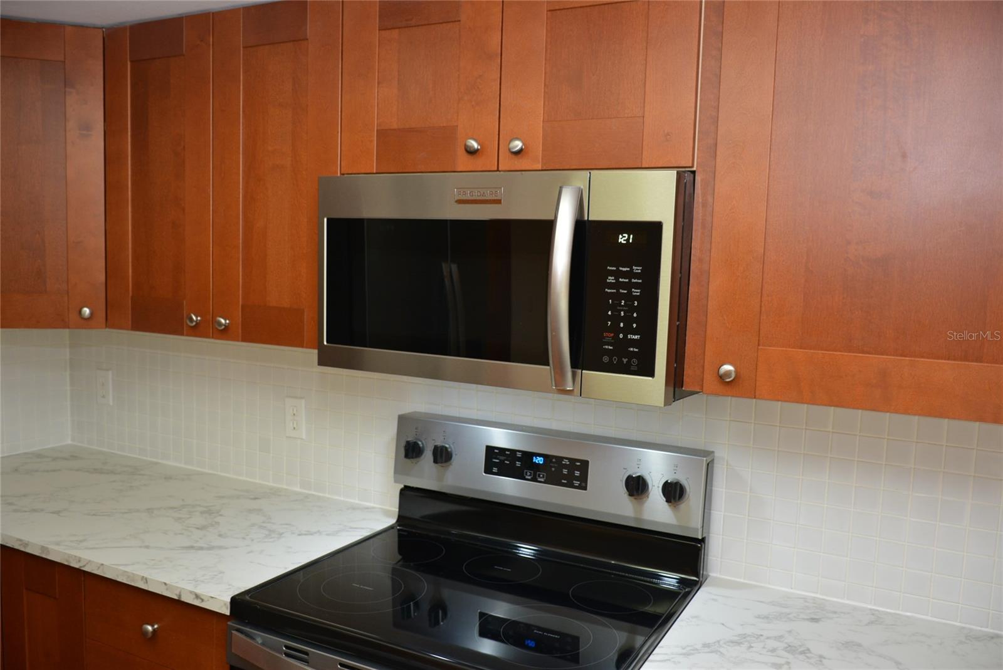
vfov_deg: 43.7
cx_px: 502
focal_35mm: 30
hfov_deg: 61.9
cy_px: 335
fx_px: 836
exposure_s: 1/60
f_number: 4
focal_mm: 20
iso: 500
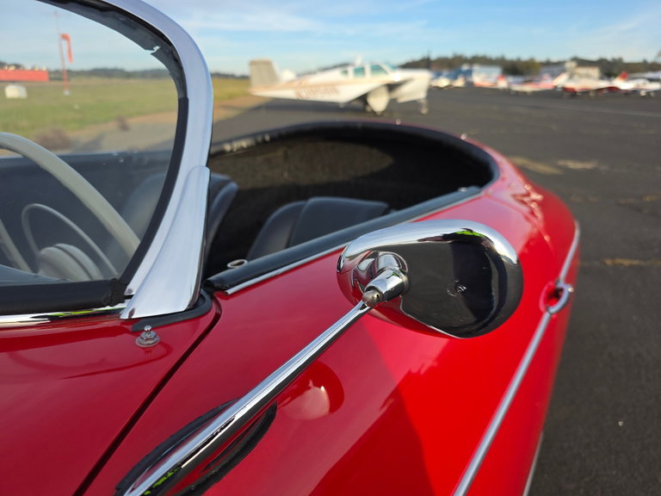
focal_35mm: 23
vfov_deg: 58.9
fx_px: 439
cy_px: 248
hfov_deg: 73.9
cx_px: 330
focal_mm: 6.3
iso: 80
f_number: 1.7
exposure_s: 1/1559
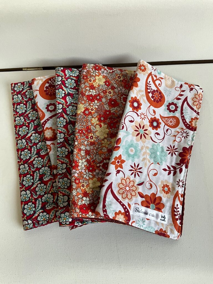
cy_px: 142
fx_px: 238
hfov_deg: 48.2
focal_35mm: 29
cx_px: 106
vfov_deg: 61.7
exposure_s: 1/84
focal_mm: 3
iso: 64
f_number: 1.8
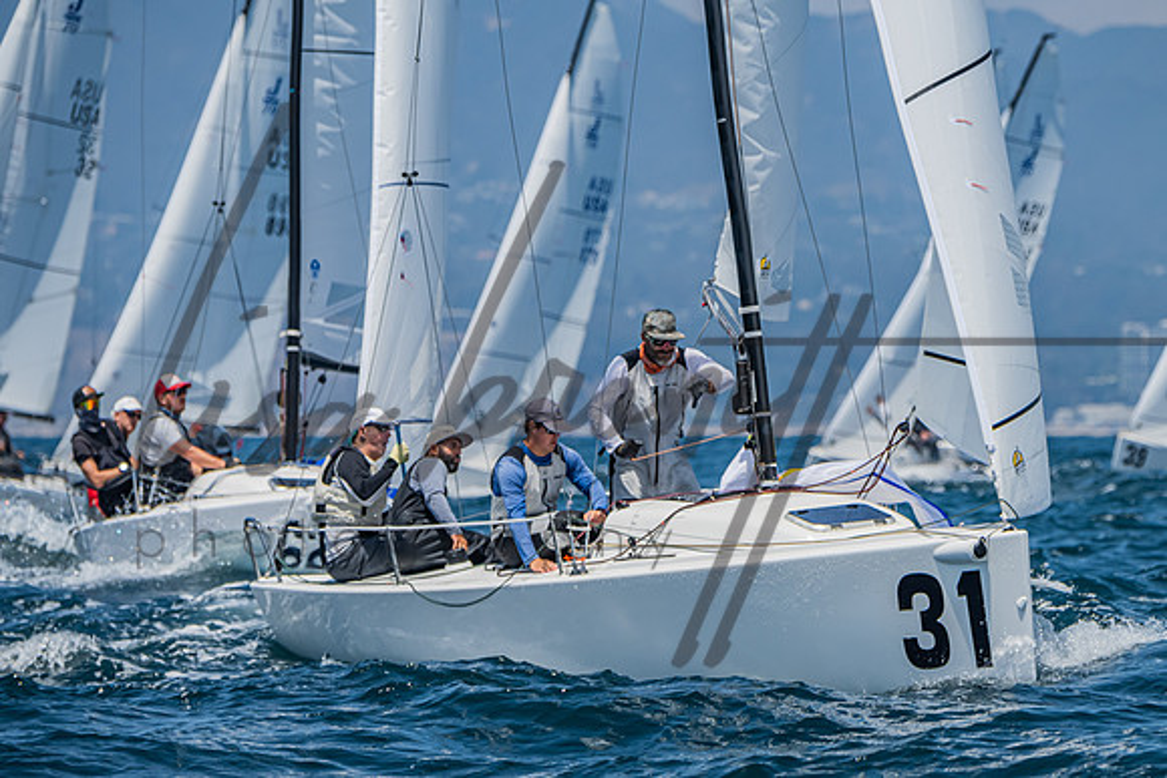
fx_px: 11758
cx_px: 674
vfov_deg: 3.8
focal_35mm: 363
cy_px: 493
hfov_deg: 5.7
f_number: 6.3
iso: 400
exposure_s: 1/2500
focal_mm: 270
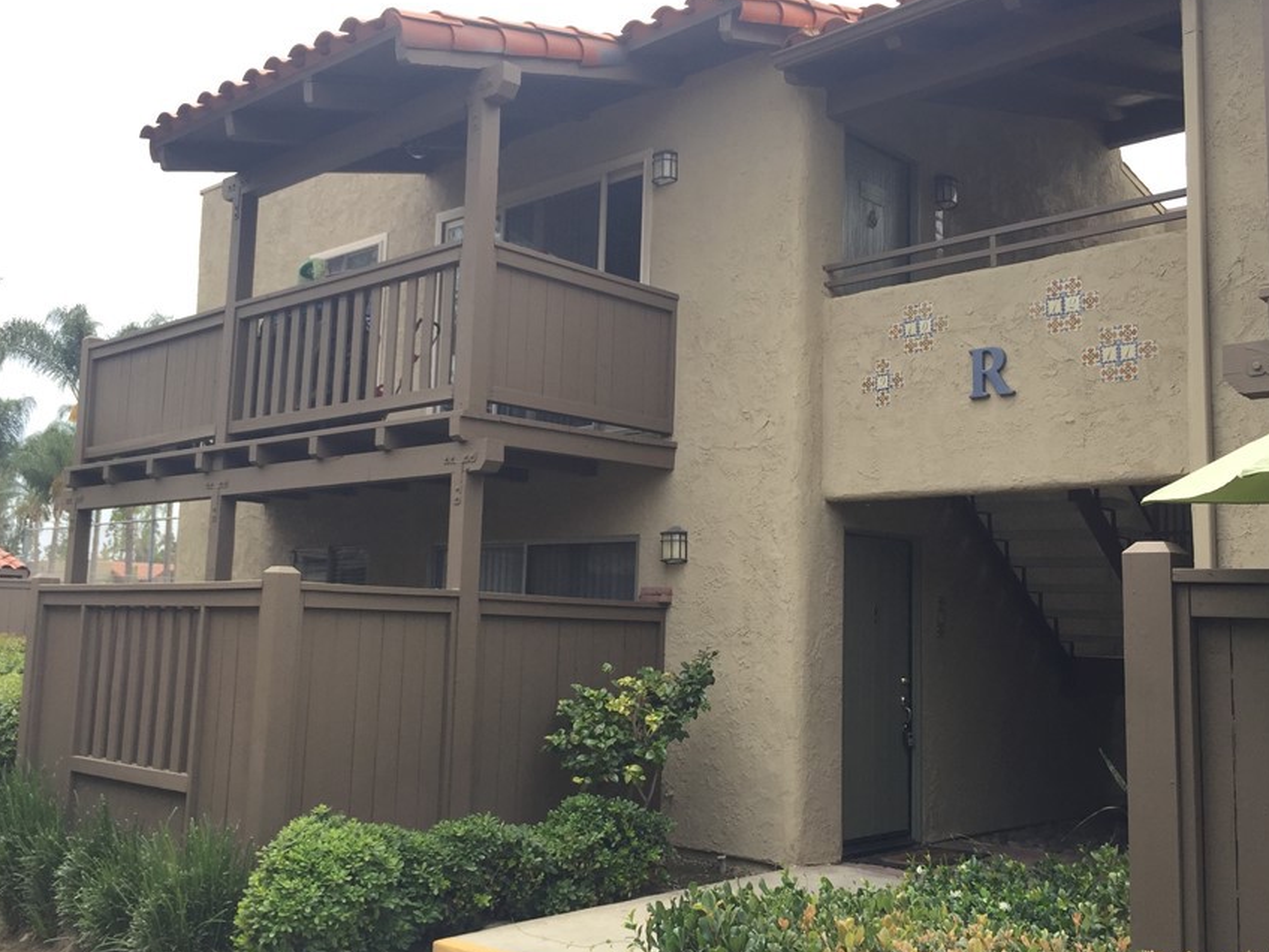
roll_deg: -2.6
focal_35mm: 35
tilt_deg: +7.3
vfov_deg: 40.7
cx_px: 642
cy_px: 482
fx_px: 1283
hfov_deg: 52.6
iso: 32
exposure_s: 1/732
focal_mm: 4.15
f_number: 2.2
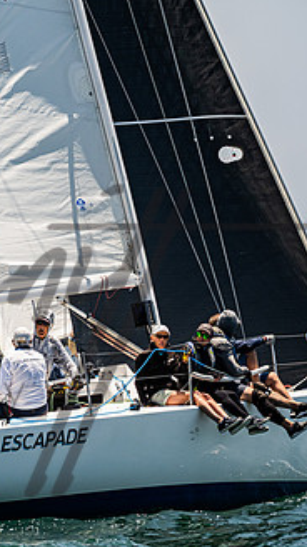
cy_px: 266
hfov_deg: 2.6
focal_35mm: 466
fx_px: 6758
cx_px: -61
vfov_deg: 4.6
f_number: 8
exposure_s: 1/2000
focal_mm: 240
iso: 500
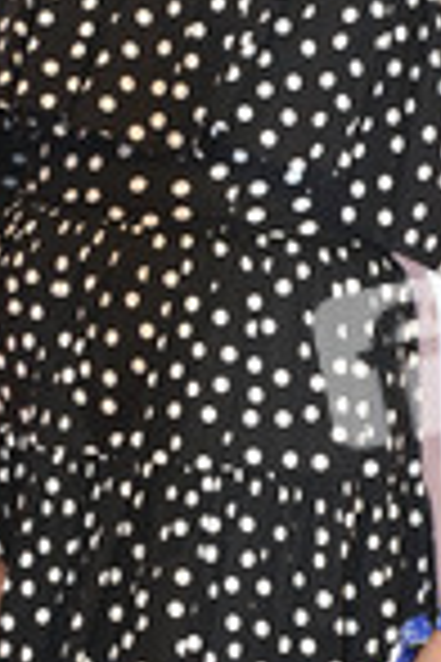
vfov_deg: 8.4
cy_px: 117
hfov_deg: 5.6
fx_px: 4502
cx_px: 135
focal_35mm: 245
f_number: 5.6
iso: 400
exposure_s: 1/160
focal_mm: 60
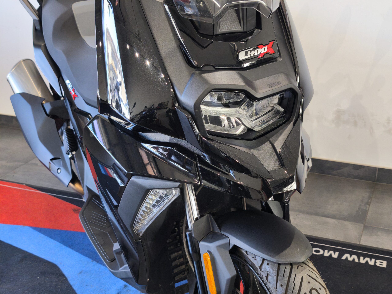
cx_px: 196
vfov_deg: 31.5
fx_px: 521
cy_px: 147
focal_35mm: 46
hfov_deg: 41.2
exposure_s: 1/100
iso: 125
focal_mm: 6.57
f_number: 1.6
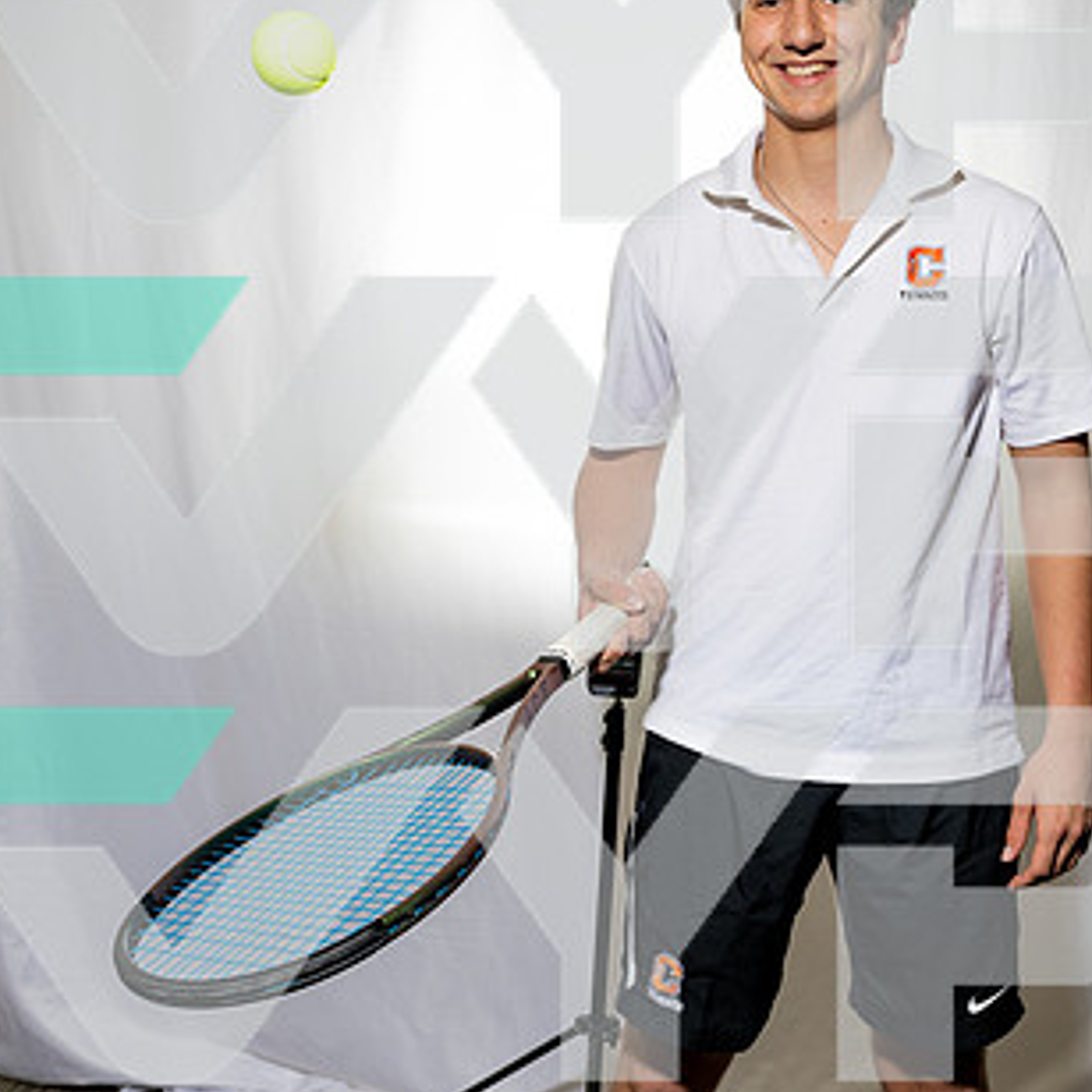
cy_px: 466
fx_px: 1713
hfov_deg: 34.8
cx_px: 780
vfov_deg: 35.3
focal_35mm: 48
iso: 100
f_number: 8
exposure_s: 1/250
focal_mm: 30
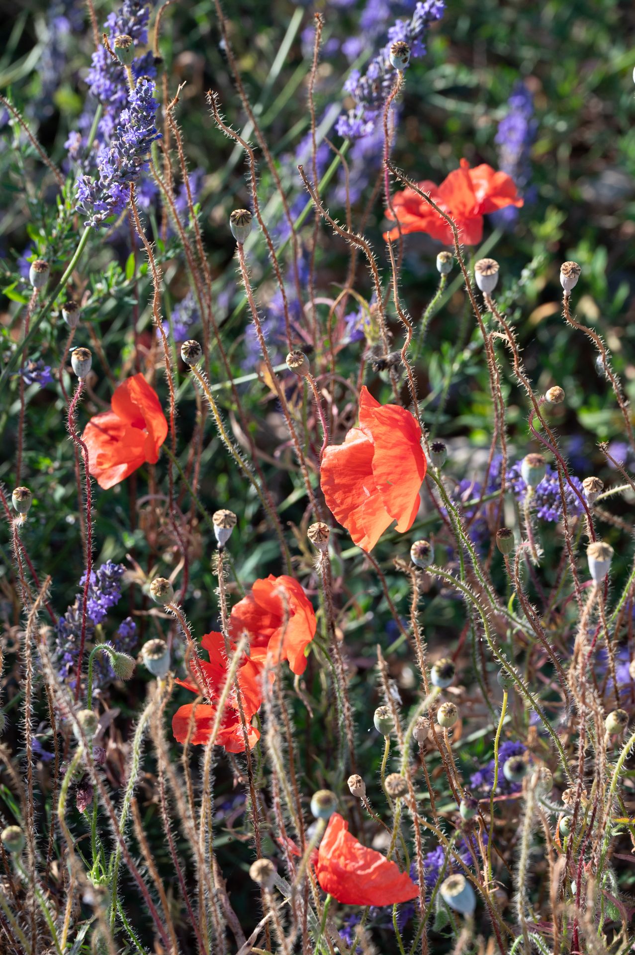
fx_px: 3577
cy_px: 478
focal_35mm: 135
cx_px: 318
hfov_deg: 10.1
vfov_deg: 15.2
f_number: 10
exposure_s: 1/320
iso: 500
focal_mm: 135
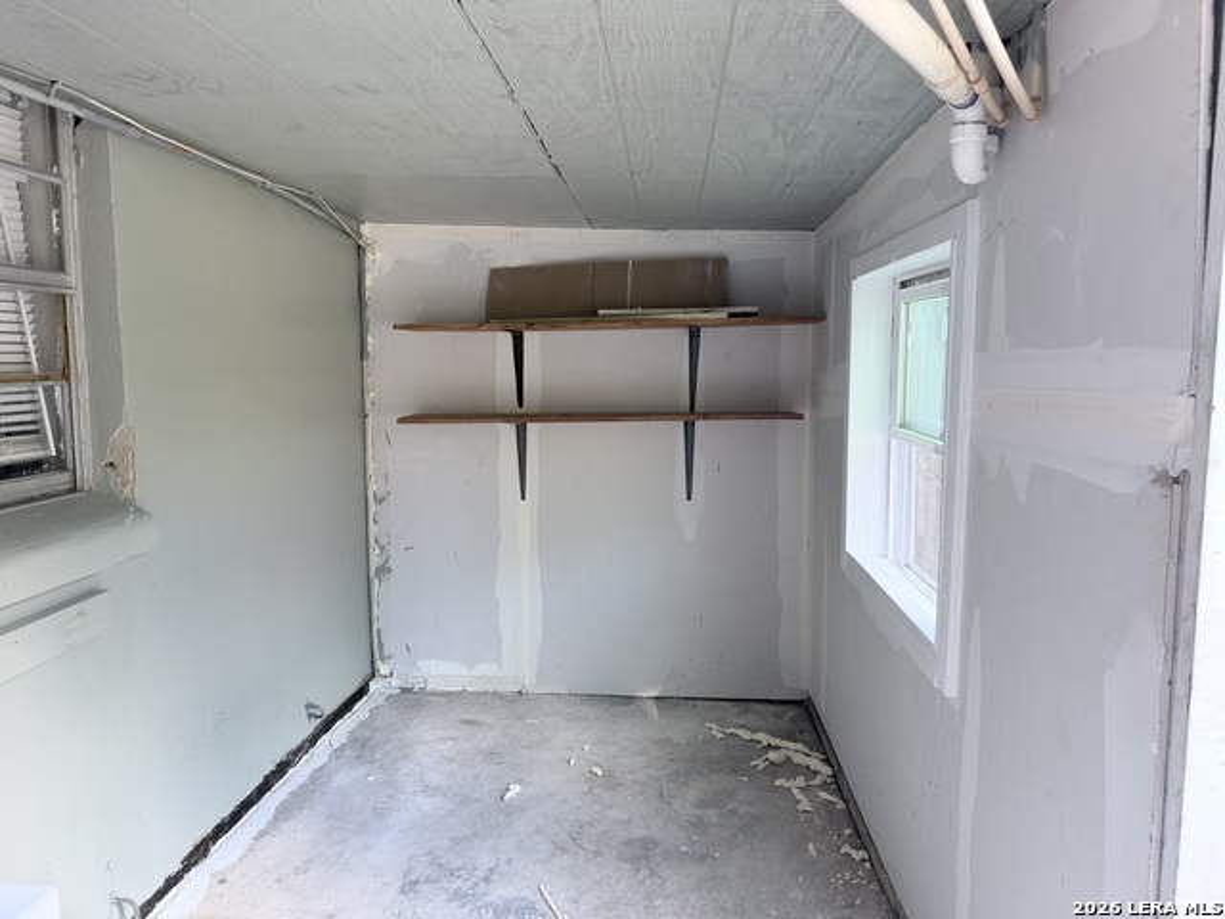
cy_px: 460
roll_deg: +1.3
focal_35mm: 24
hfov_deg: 71.6
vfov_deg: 56.8
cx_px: 612
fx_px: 849
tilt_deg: -6.3
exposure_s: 1/121
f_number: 1.78
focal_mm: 6.76
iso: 160
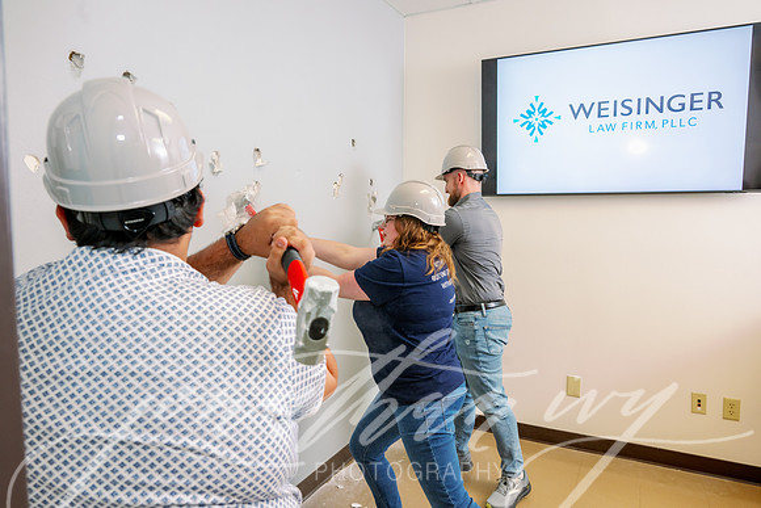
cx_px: 380
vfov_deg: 53.2
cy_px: 254
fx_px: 507
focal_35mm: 24
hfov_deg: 73.7
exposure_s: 1/200
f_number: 5.6
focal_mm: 24
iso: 800
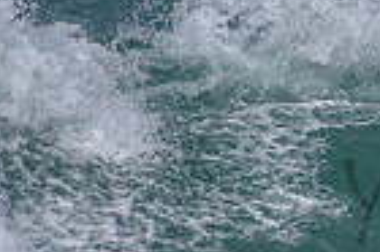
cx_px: 624
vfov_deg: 0.7
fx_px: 21866
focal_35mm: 2074
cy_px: 177
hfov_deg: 1.0
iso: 125
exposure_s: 1/2000
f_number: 5.6
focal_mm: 500
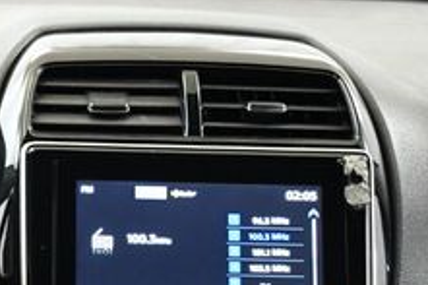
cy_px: 314
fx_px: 1342
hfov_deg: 17.5
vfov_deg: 11.9
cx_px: -52
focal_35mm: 113
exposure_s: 1/60
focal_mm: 26
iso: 4000
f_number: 4
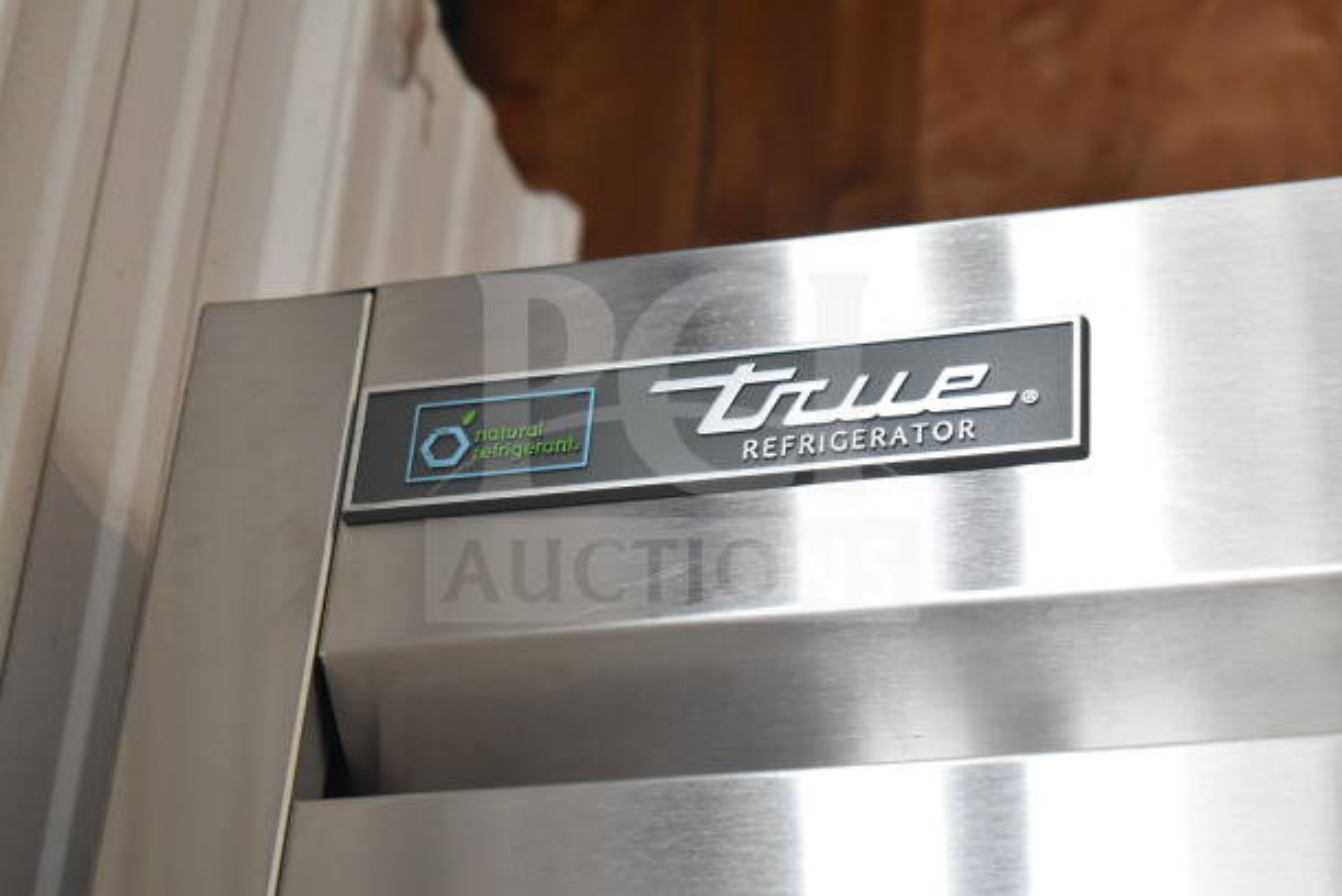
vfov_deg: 16.6
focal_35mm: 82
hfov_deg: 24.6
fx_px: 3076
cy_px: 448
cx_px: 671
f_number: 6.3
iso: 1600
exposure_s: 1/160
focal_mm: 55
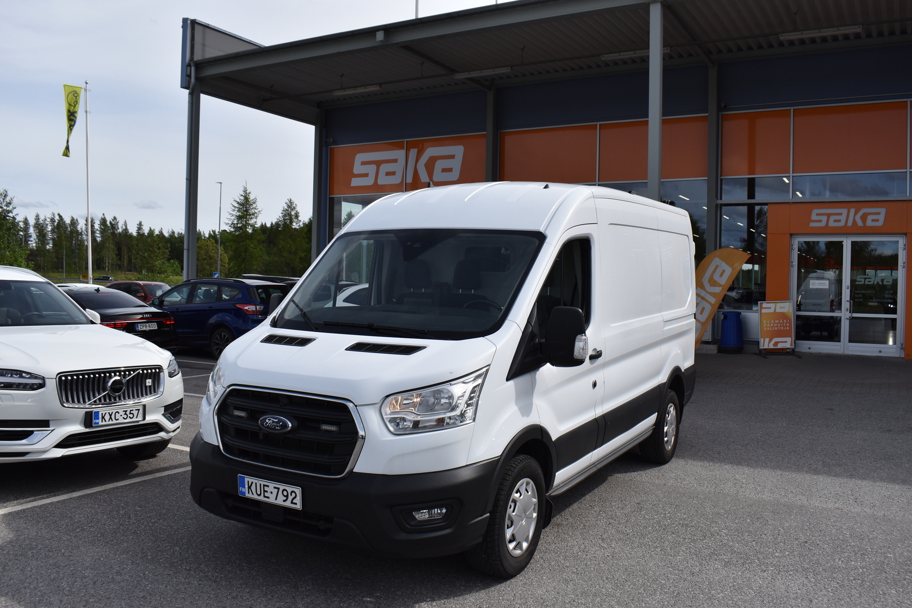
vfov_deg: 43.6
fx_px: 760
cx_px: 456
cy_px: 304
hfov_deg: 61.9
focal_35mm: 30
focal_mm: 20
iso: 200
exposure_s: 1/750
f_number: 9.5
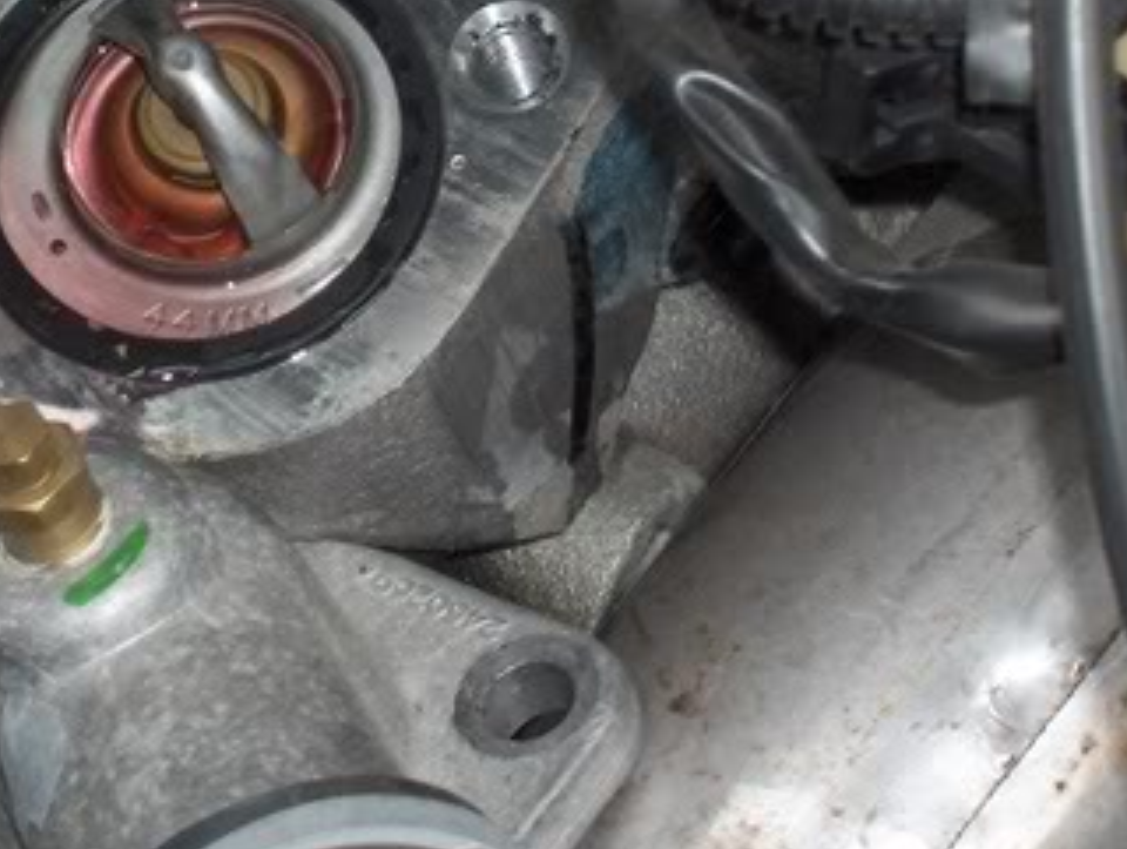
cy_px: 32
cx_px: 199
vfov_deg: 5.1
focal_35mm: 292
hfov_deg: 6.8
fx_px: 9521
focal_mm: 24
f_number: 4.9
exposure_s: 1/125
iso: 100
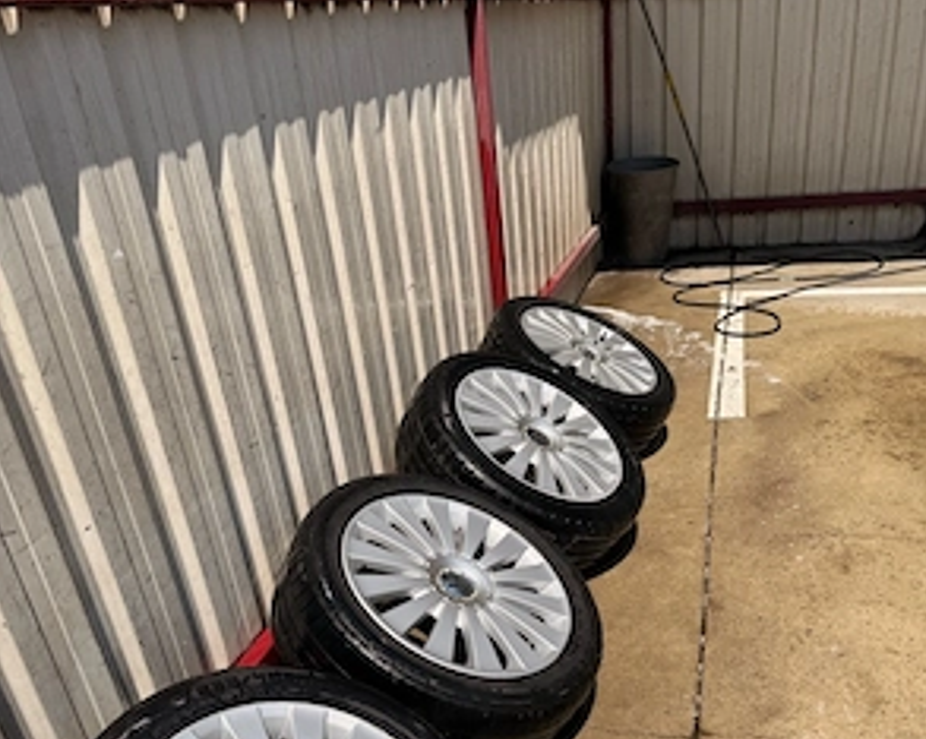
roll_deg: +6.0
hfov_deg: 55.7
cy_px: 527
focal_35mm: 32
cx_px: 471
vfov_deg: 44.6
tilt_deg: -27.7
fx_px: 876
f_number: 1.78
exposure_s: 1/5714
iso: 80
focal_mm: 6.76
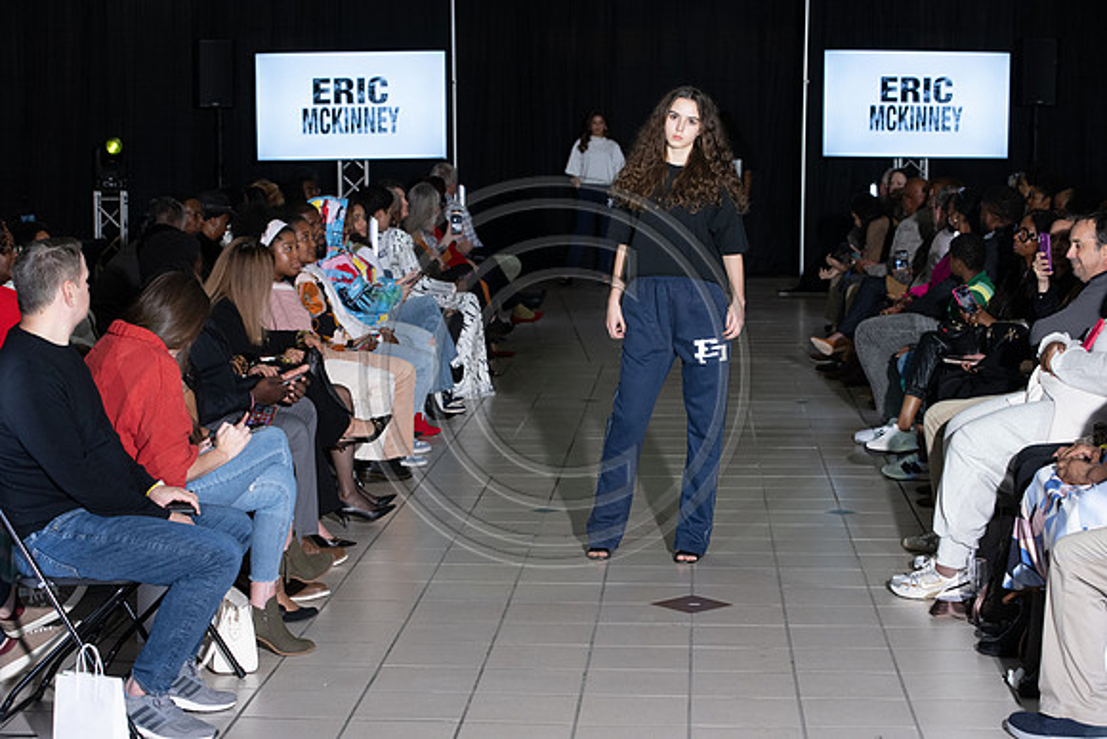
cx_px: 554
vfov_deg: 19.5
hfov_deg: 28.8
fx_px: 2153
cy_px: 370
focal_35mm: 70
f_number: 5.6
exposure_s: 1/160
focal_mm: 70
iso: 1250
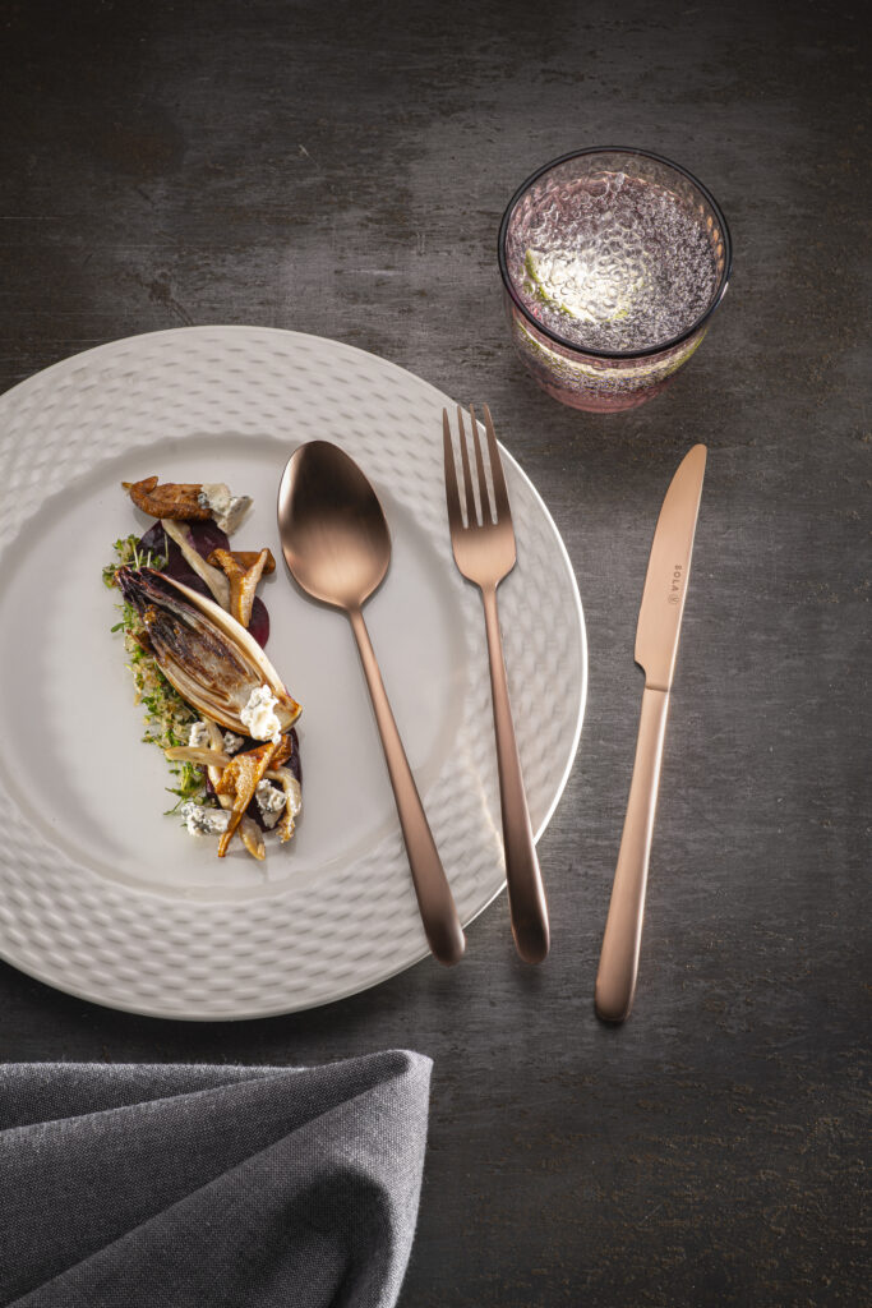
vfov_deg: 23.9
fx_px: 3087
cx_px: 436
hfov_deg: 16.1
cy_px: 654
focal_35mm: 85
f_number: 8
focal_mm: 85
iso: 64
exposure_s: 1/100
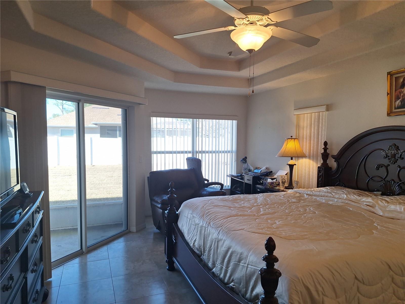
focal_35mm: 23
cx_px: 202
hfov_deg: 73.9
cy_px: 152
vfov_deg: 58.9
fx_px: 269
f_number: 1.8
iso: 40
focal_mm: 5.54
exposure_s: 1/225
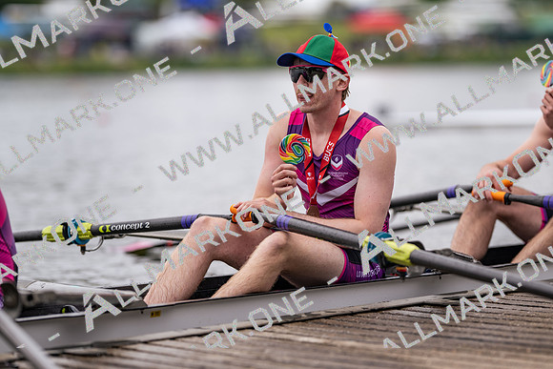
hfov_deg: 15.2
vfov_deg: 10.2
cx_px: 276
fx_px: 2074
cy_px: 184
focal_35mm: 135
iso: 64
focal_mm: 135
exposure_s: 1/1600
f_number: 1.8
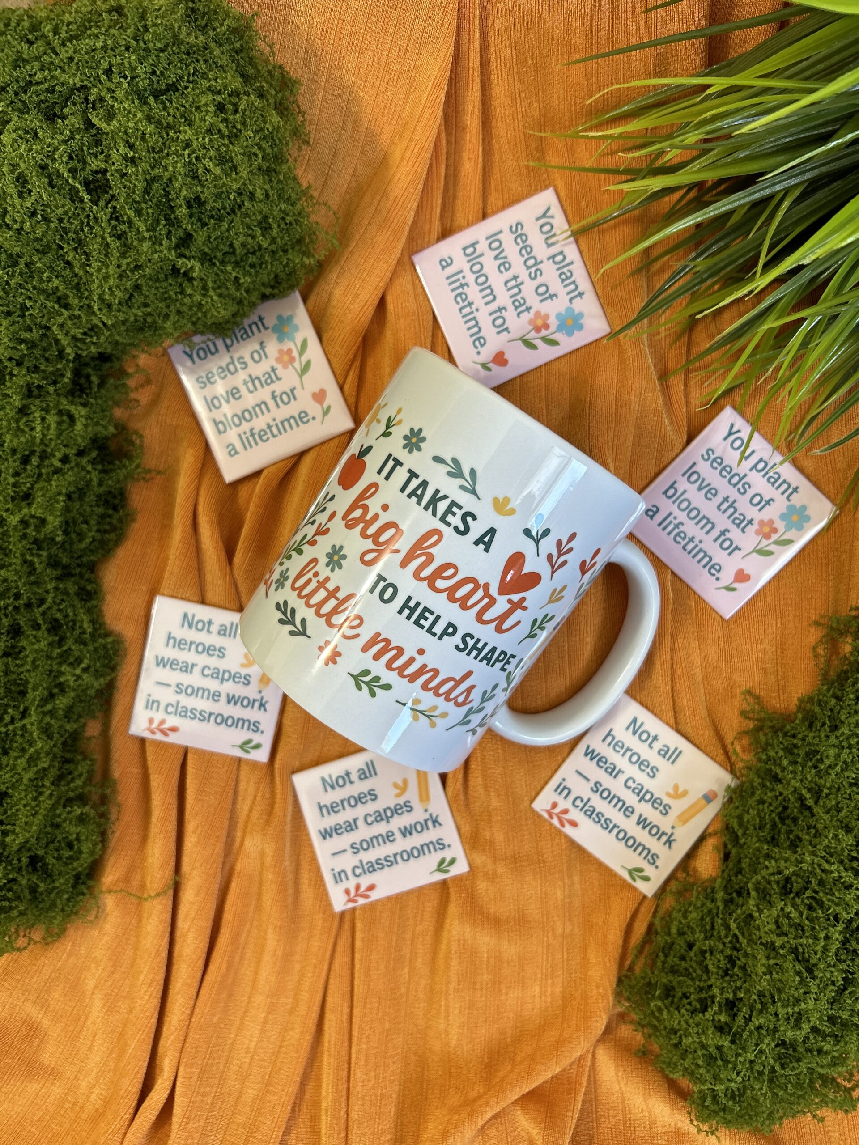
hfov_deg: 53.1
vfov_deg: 67.3
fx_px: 860
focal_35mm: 26
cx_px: 430
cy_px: 572
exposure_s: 1/60
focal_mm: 5.7
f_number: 1.5
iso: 80
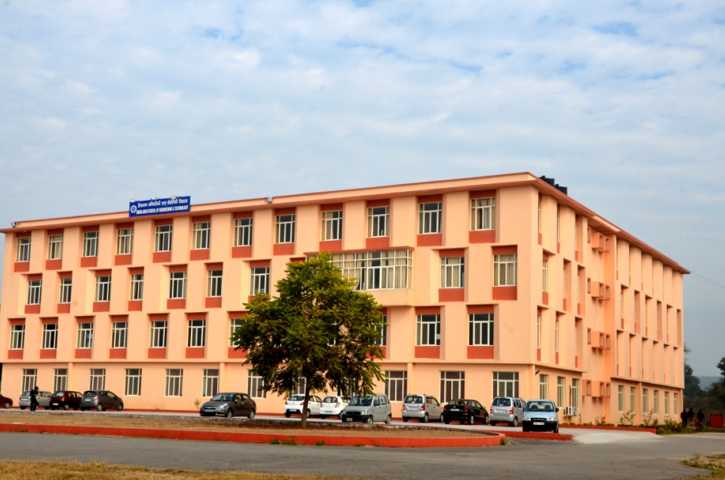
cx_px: 338
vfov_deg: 25.9
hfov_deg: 38.2
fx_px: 1045
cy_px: 259
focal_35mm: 52
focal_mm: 32
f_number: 14
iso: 800
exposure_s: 1/800
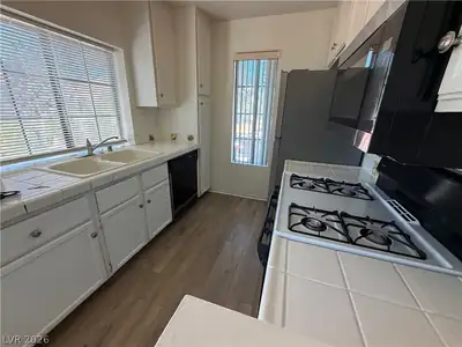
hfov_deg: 102.1
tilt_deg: -18.8
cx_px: 231
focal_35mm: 14
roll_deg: -1.4
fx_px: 187
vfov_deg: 85.7
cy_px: 174
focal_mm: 2.22
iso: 160
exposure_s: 1/120
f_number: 2.2
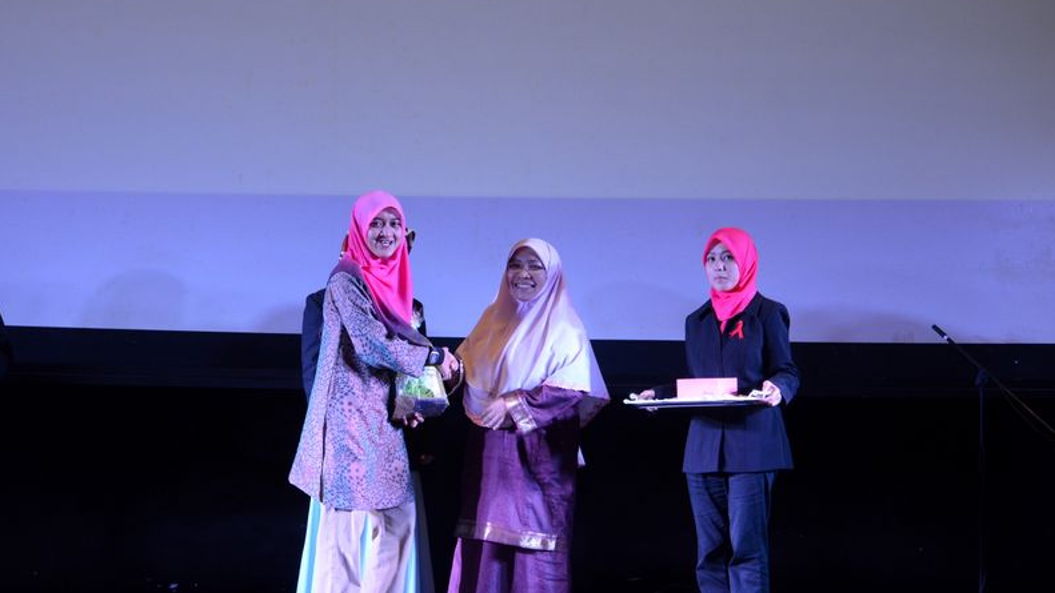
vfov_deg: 21.6
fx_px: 1553
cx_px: 531
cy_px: 336
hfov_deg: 37.5
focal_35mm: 56
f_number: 5
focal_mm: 35
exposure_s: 1/80
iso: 1000
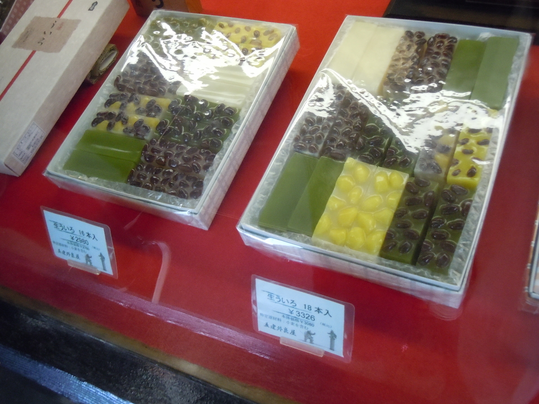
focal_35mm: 33
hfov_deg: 55.4
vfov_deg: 42.9
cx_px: 270
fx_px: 514
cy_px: 202
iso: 800
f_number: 4
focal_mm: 5.9
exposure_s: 1/100
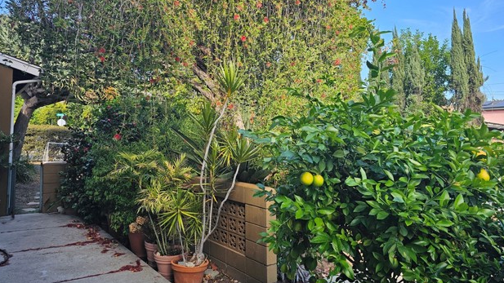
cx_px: 249
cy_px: 136
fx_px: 347
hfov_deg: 71.9
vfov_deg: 44.4
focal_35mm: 26
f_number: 1.7
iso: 20
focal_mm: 6.3
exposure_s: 1/180
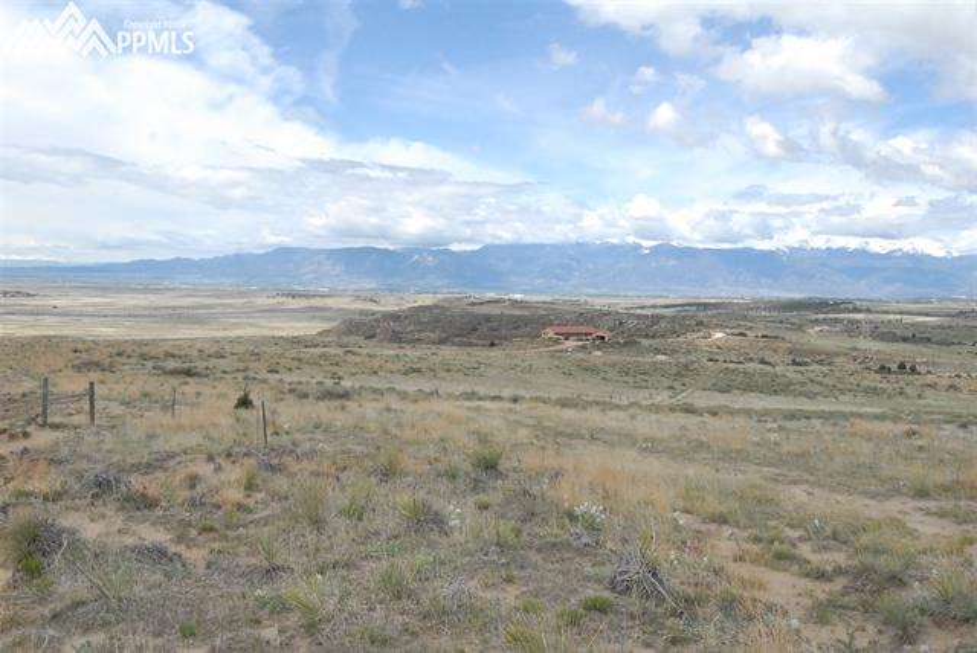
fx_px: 978
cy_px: 326
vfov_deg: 36.9
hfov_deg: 53.1
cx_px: 488
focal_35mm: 36
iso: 1600
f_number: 16
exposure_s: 1/1000
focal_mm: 24
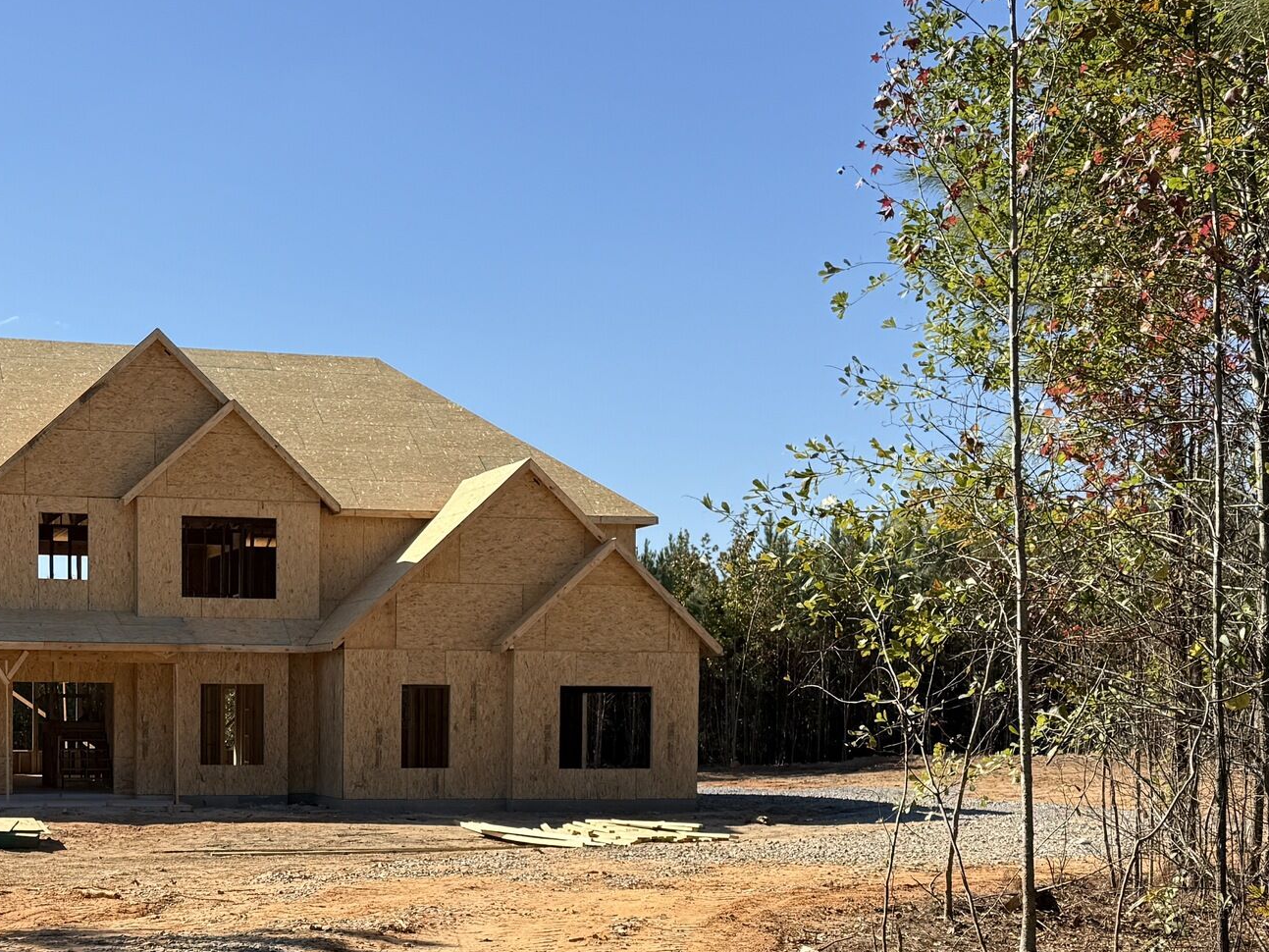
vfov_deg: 25.2
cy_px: 779
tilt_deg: +0.3
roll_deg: -1.0
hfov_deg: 33.2
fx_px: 2090
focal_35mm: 57
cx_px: 334
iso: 80
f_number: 1.78
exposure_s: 1/4167
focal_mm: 6.76
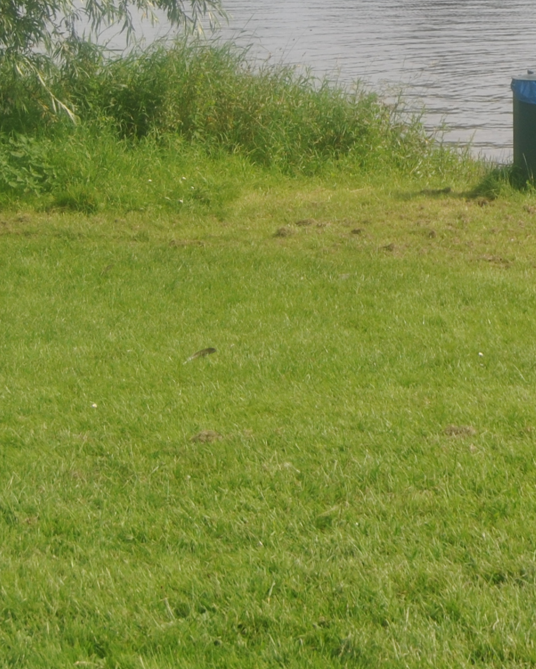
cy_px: 4
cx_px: 811
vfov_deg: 12.1
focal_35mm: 158
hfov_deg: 9.5
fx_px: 3131
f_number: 8
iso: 100
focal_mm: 34
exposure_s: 1/250
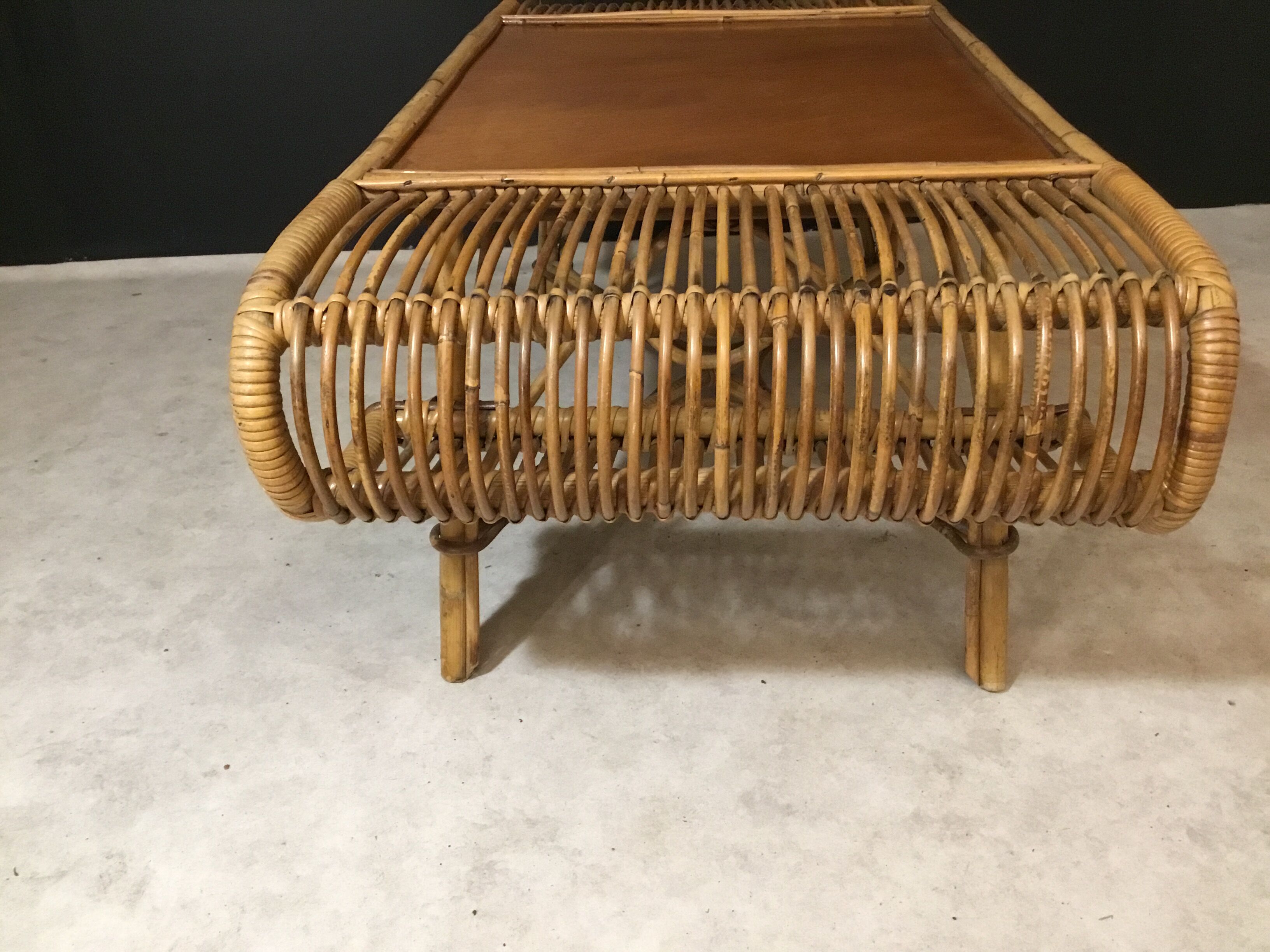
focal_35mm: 31
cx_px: 635
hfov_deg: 58.4
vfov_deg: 45.4
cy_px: 476
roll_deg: +1.6
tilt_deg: -29.3
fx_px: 1137
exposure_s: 1/25
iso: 200
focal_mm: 3.3
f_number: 2.4
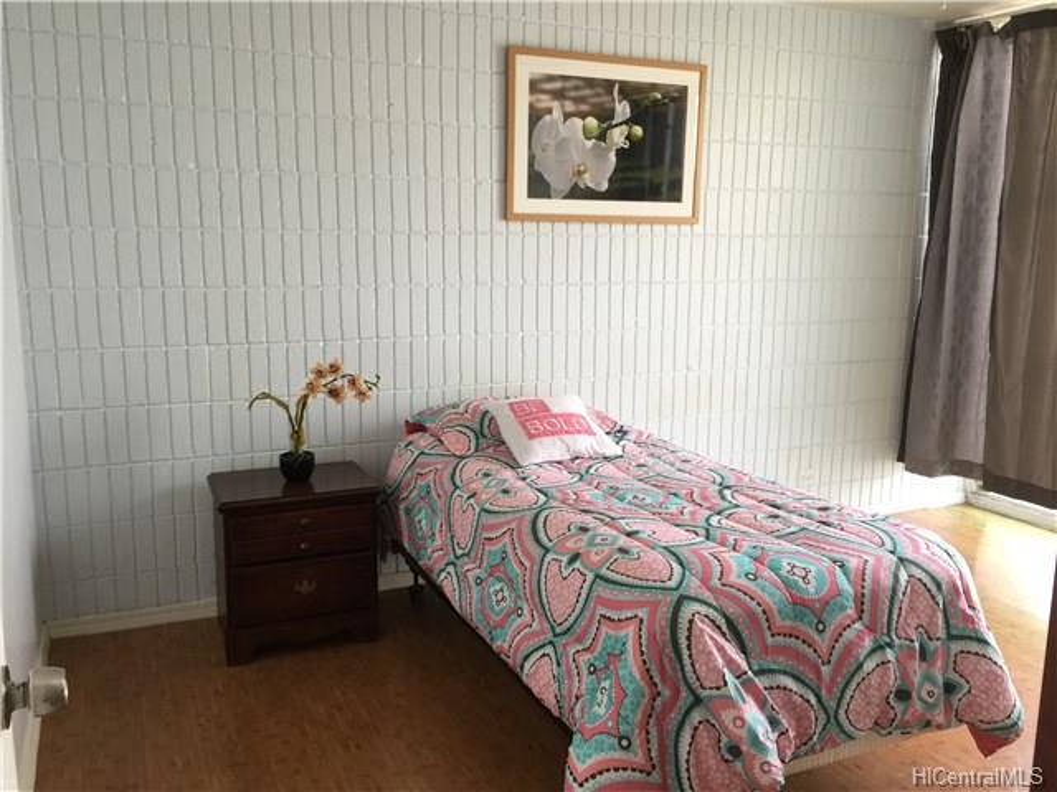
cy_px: 396
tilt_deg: -9.5
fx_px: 886
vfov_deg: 48.2
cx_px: 528
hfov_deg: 61.7
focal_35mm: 29
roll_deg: -1.9
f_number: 2.2
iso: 40
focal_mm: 4.15
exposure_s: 1/30
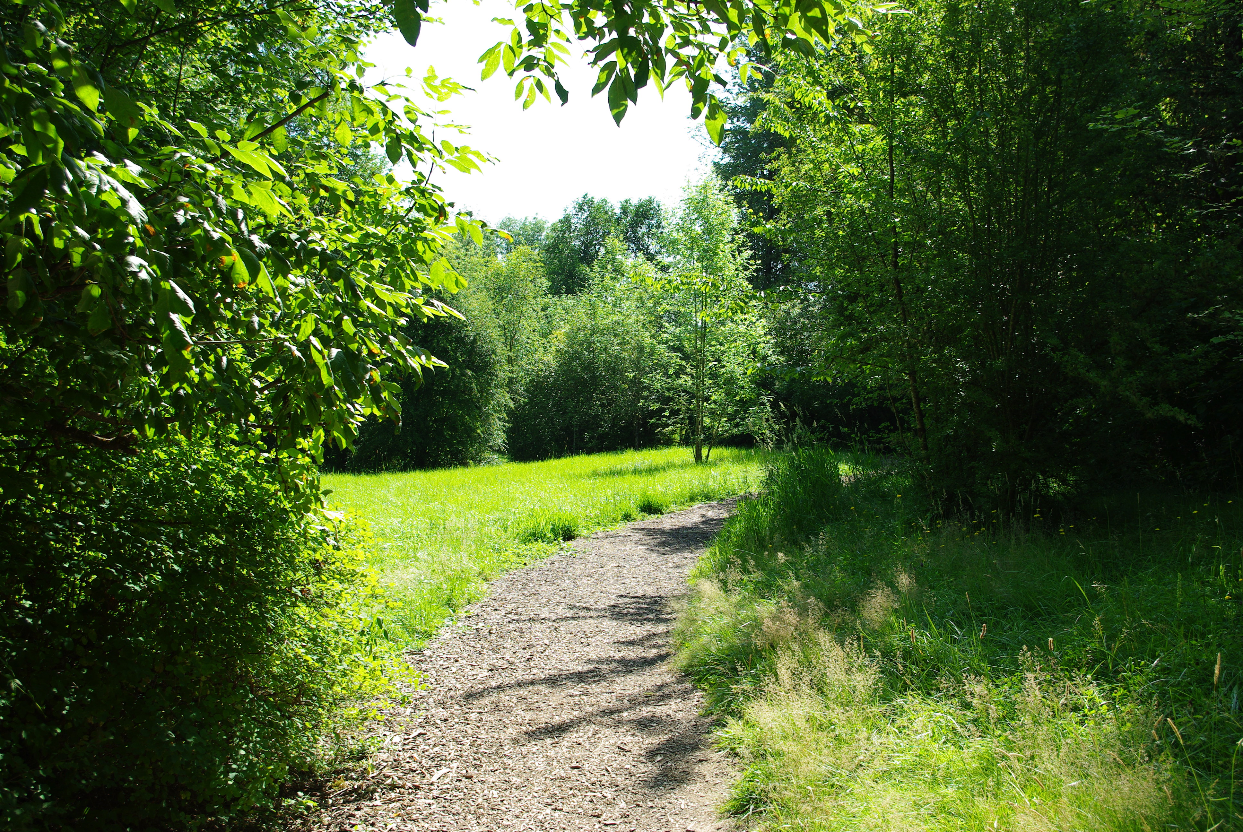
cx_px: 622
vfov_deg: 37.0
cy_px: 416
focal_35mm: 36
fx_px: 1244
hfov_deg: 53.1
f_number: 7.1
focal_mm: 24.38
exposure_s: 1/160
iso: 100
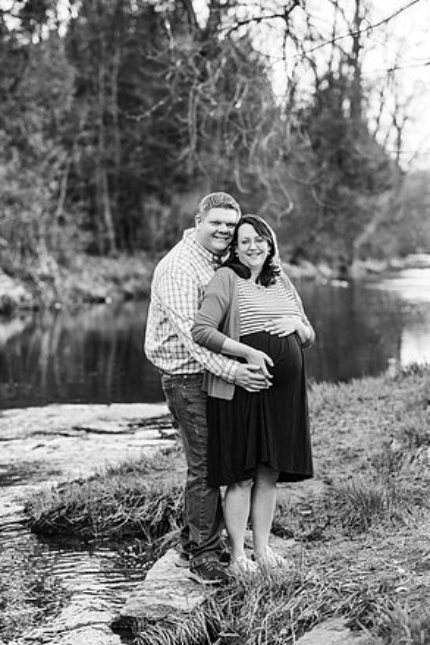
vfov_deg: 23.4
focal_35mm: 87
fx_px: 1560
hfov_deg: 15.7
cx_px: 217
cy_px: 318
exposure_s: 1/200
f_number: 2.8
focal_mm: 85
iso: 125
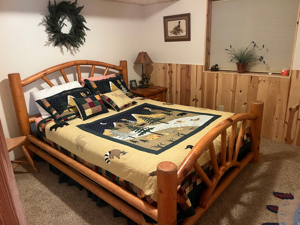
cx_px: 150
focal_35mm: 26
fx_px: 225
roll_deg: +1.5
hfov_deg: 67.3
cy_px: 112
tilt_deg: -20.4
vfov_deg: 53.1
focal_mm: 5.1
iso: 640
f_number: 1.6
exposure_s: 1/40
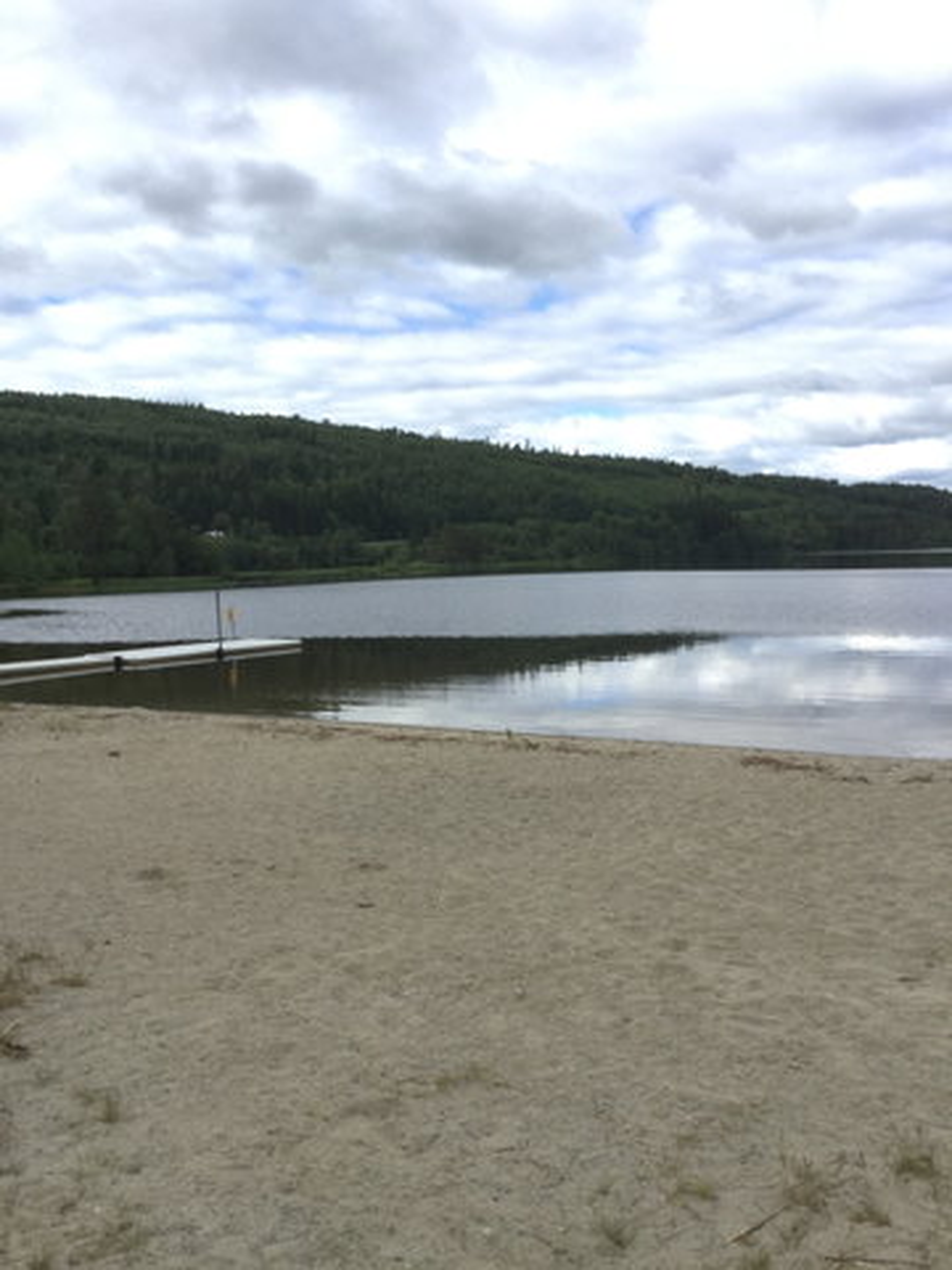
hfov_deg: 45.4
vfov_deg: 58.4
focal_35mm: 31
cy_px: 635
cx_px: 476
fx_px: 1137
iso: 25
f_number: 2.4
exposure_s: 1/1045
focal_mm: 3.3
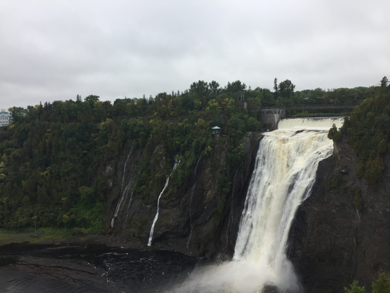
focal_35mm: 29
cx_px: 195
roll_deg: +1.0
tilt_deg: -4.2
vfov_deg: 48.2
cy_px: 146
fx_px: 327
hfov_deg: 61.7
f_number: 2.2
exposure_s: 1/278
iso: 32
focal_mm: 4.15
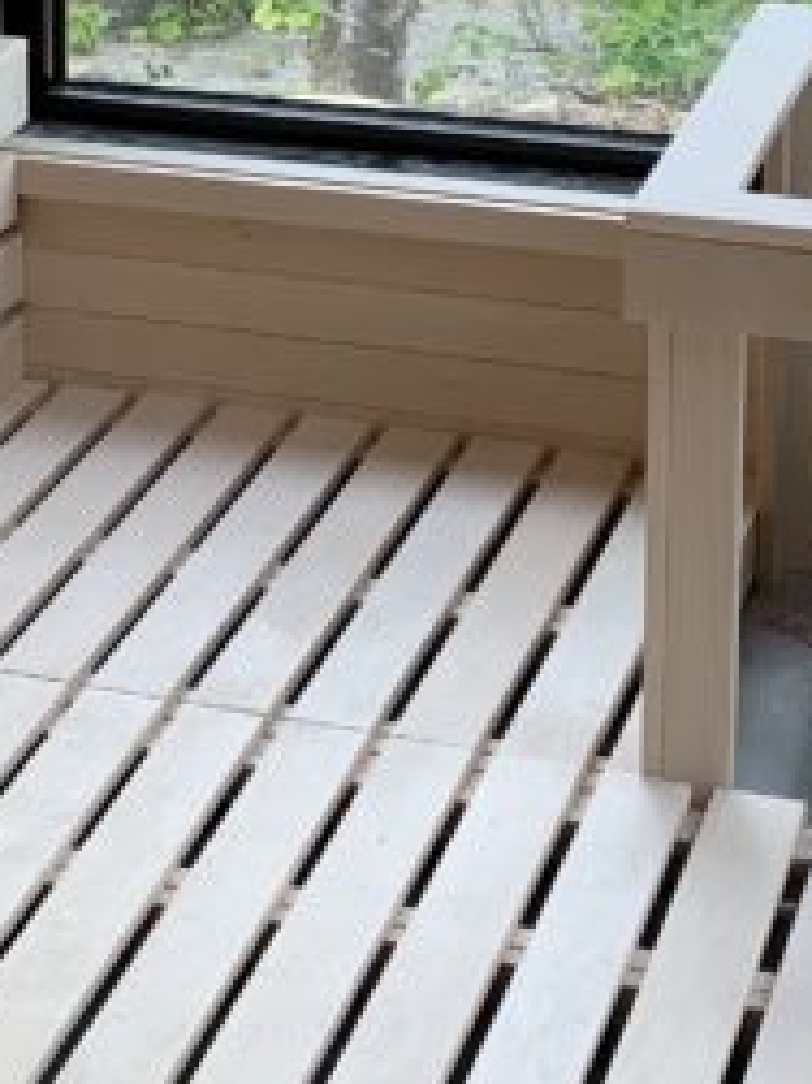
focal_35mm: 106
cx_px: 43
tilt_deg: -13.3
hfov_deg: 13.8
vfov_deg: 18.1
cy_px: -13
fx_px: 3318
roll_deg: +0.3
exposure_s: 1/128
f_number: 1.8
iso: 25
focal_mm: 4.25
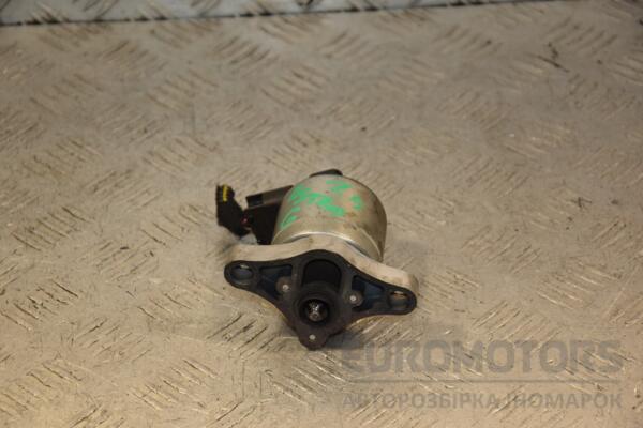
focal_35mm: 112
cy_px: 214
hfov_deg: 18.2
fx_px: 2009
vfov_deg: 12.2
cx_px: 322
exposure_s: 1/200
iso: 800
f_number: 5.6
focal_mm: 75
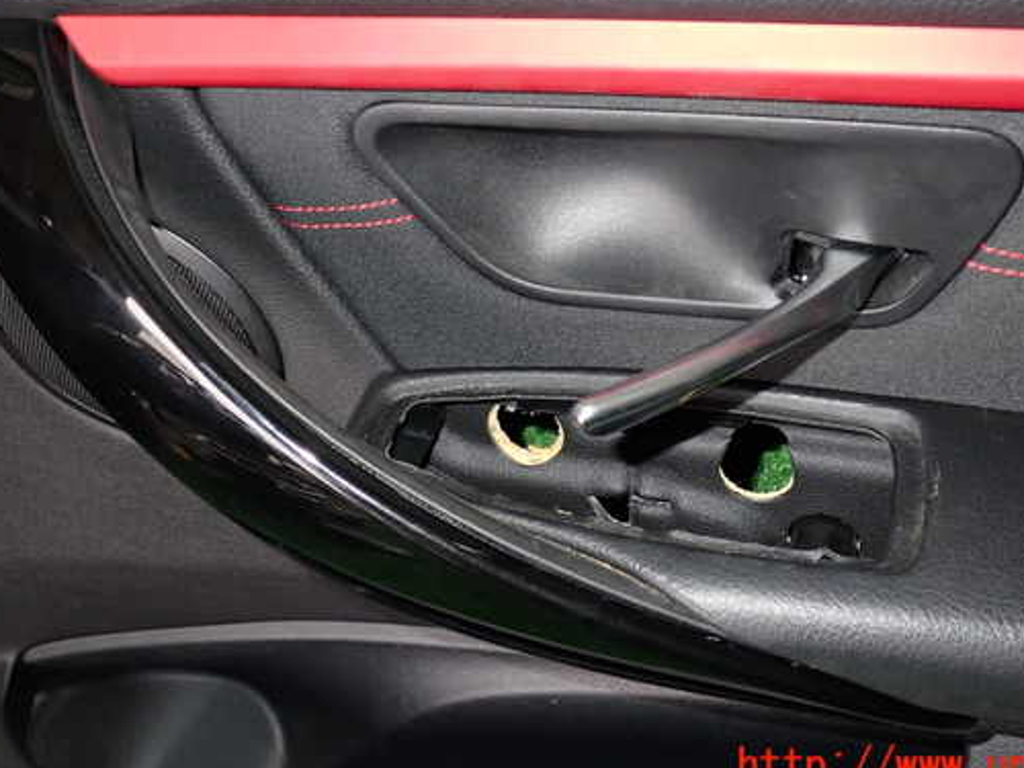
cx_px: 586
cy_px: 332
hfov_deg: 51.2
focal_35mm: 36
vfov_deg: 39.6
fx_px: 1065
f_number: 6.3
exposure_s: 1/30
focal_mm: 5.4
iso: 250
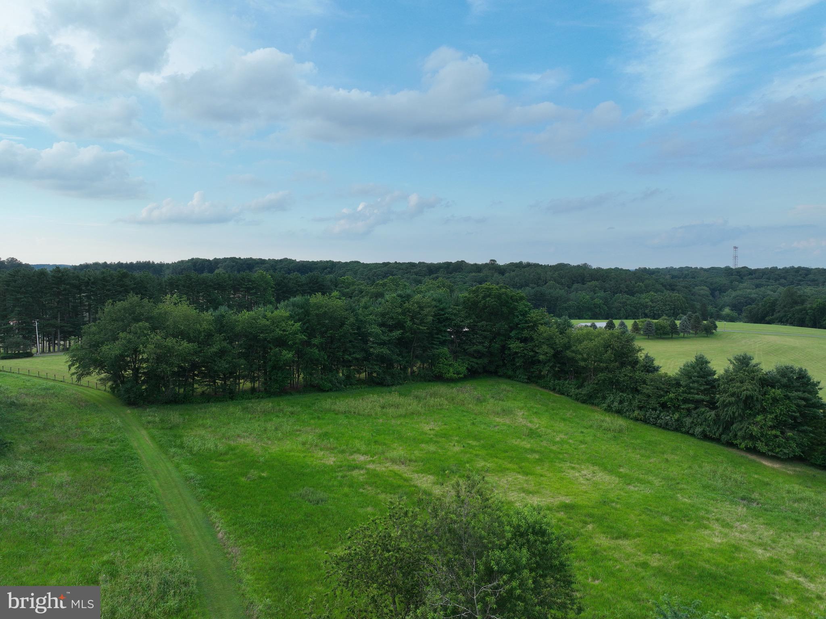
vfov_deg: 56.8
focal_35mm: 24
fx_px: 572
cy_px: 310
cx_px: 413
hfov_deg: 71.6
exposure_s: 1/500
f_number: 2.8
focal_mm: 12.29
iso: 150
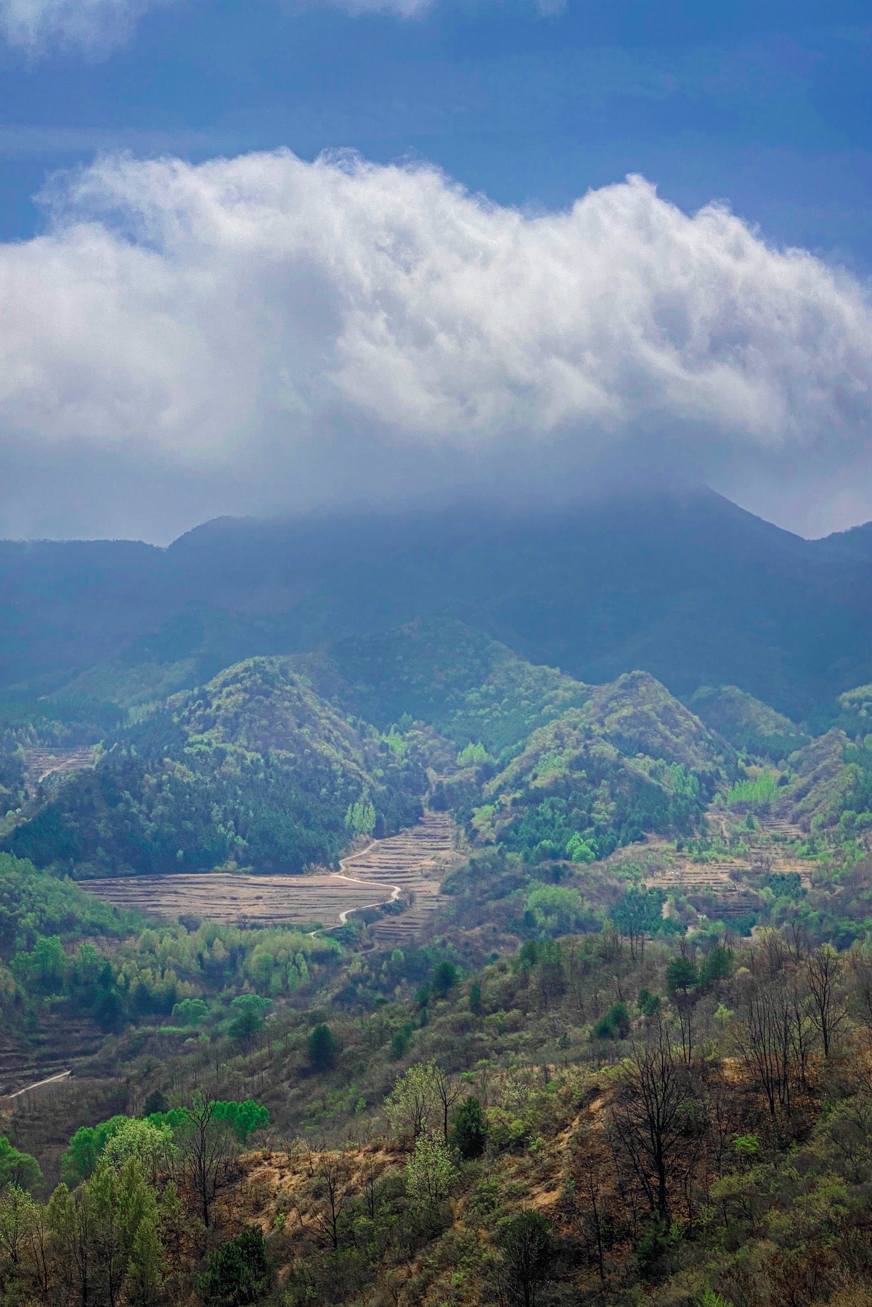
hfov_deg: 24.6
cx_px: 398
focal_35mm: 55
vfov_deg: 36.2
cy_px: 663
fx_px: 1997
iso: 25
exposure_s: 1/4300
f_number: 2
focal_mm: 6
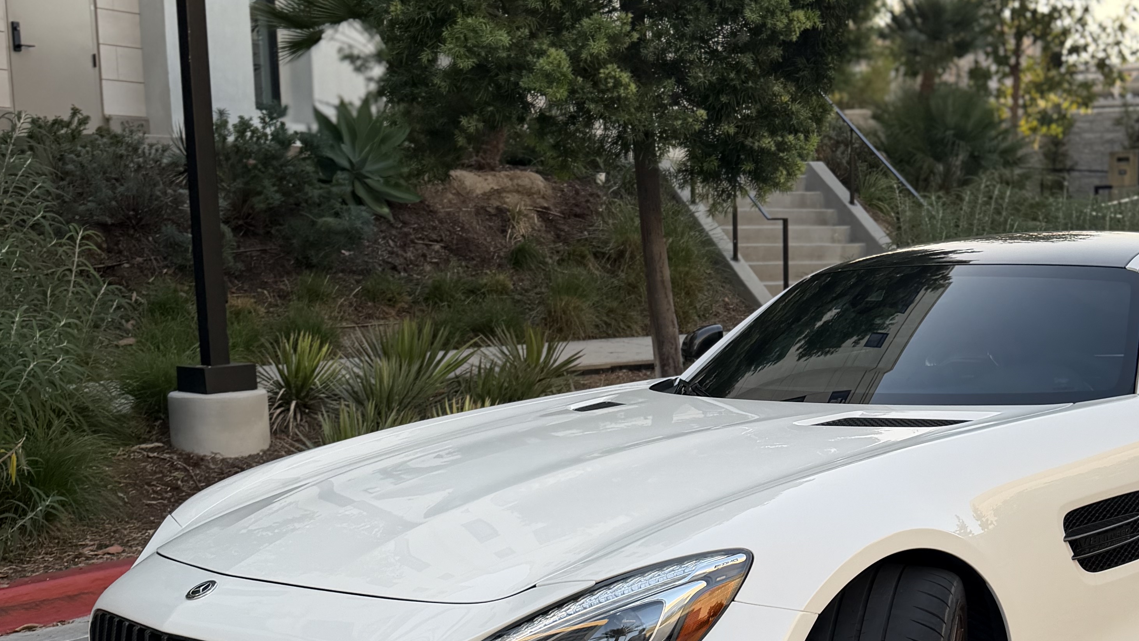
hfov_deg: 40.0
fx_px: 1540
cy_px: 432
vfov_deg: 23.4
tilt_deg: -7.8
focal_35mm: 51
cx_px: 784
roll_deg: +0.3
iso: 100
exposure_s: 1/617
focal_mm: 6.76
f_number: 1.78
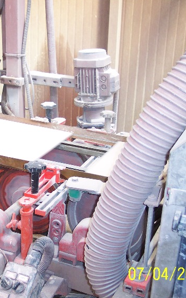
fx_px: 462
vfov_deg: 35.7
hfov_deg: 22.2
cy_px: 155
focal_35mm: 57
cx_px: 20
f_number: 2.8
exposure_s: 1/30
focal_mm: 8
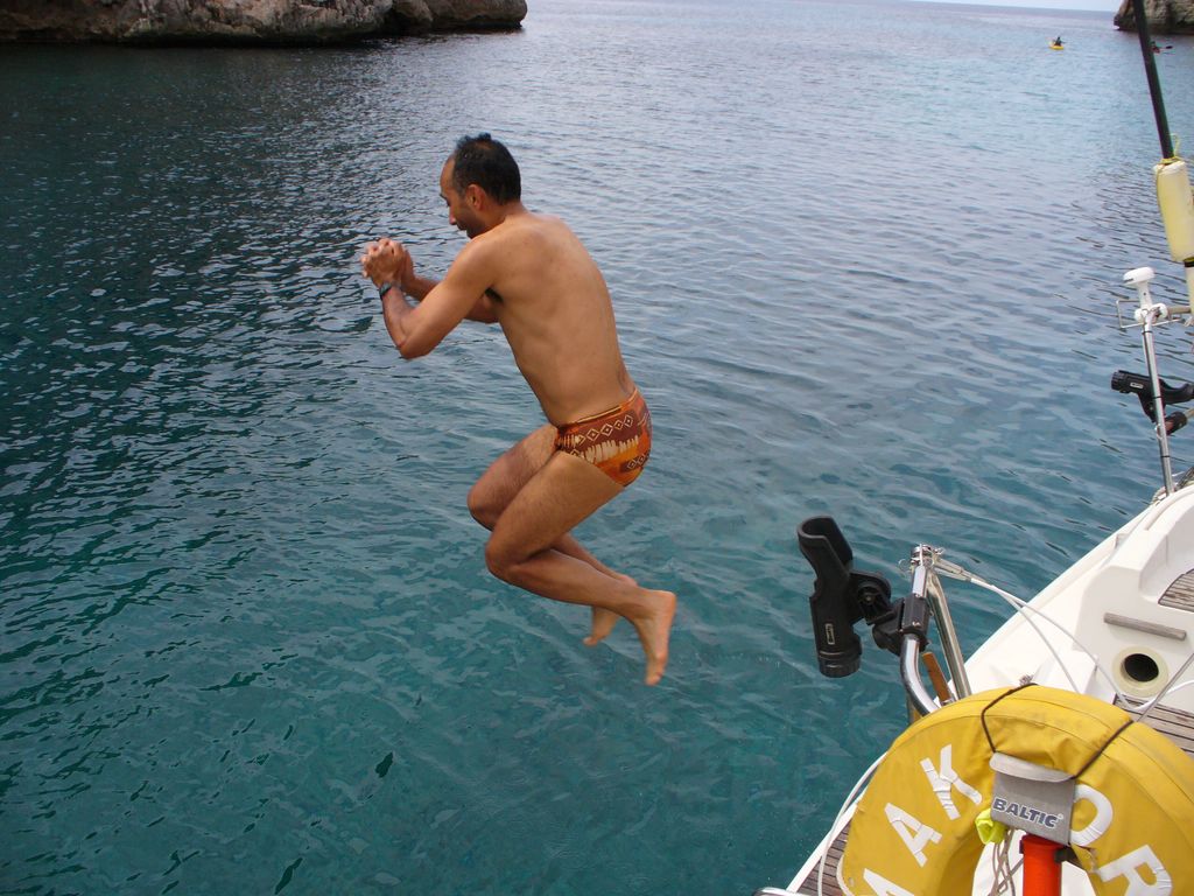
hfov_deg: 50.1
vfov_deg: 38.7
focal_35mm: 37
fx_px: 1276
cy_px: 448
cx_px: 597
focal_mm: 6.1
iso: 80
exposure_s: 1/250
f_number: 5.6
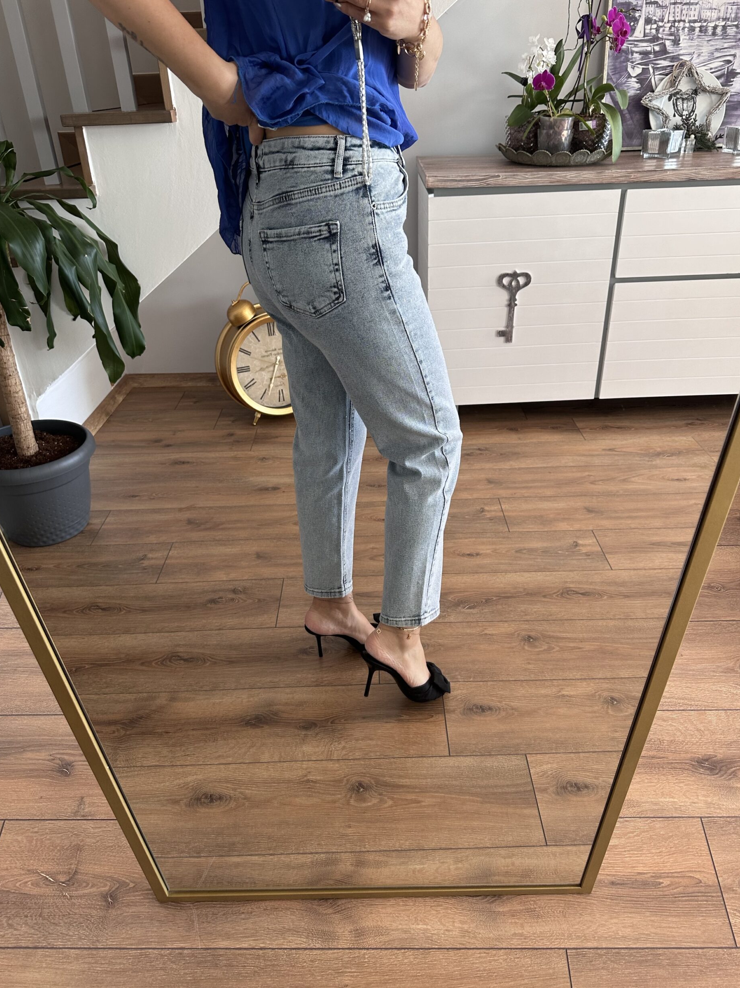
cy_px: 495
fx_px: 713
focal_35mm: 25
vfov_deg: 69.4
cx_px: 370
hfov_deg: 54.9
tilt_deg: -46.4
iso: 125
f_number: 1.78
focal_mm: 6.86
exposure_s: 1/121
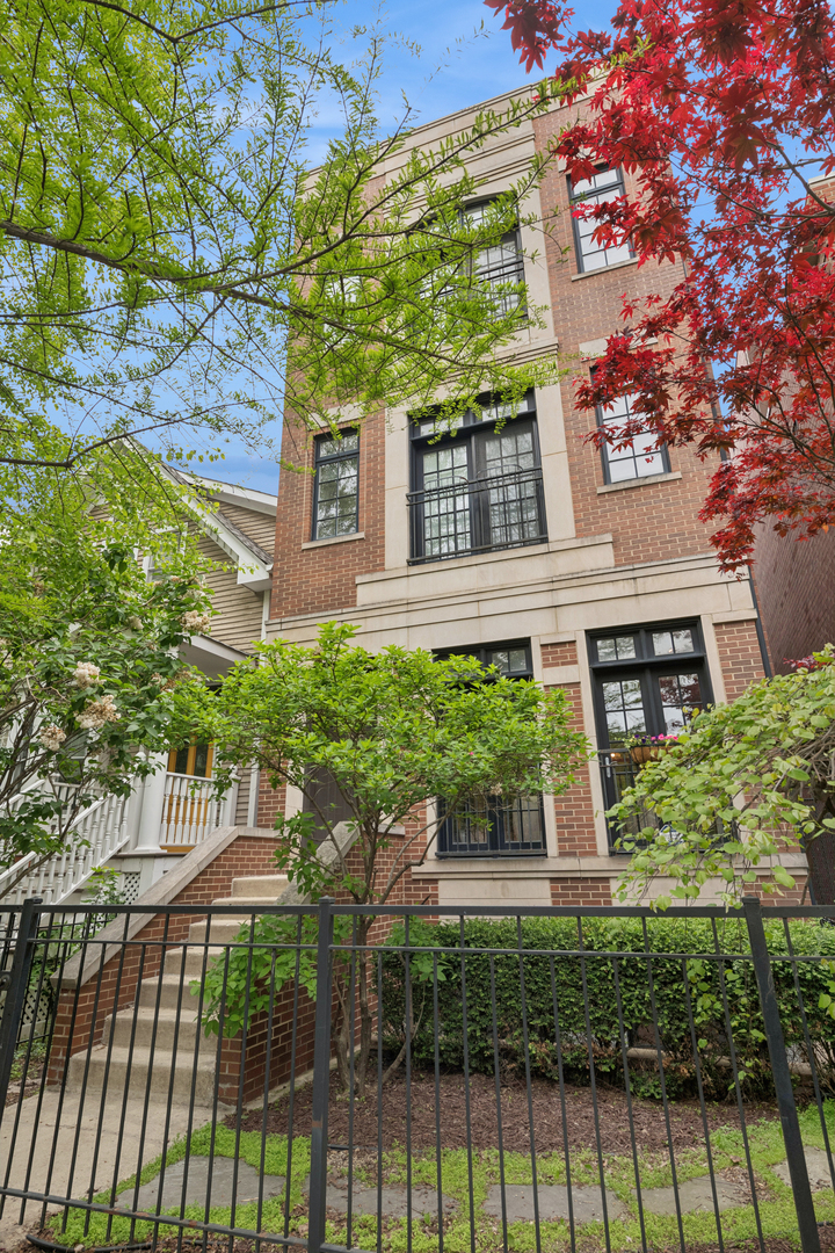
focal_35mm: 19
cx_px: 418
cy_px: 626
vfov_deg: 86.9
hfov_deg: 64.6
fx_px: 661
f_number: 8
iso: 250
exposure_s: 1/125
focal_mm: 19
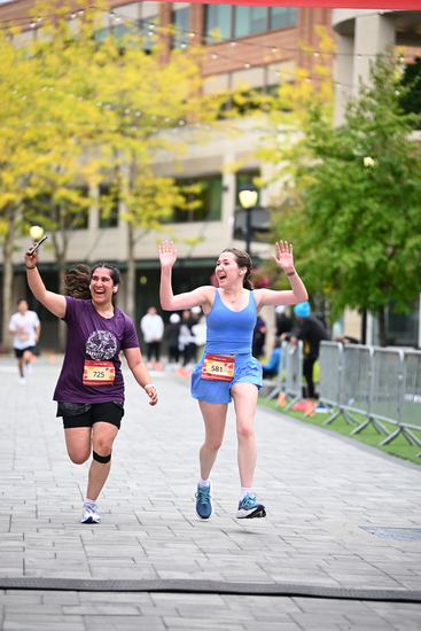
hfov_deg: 11.0
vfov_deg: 16.4
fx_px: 2191
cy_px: 316
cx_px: 210
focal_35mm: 125
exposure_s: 1/2000
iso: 640
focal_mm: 125
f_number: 2.8
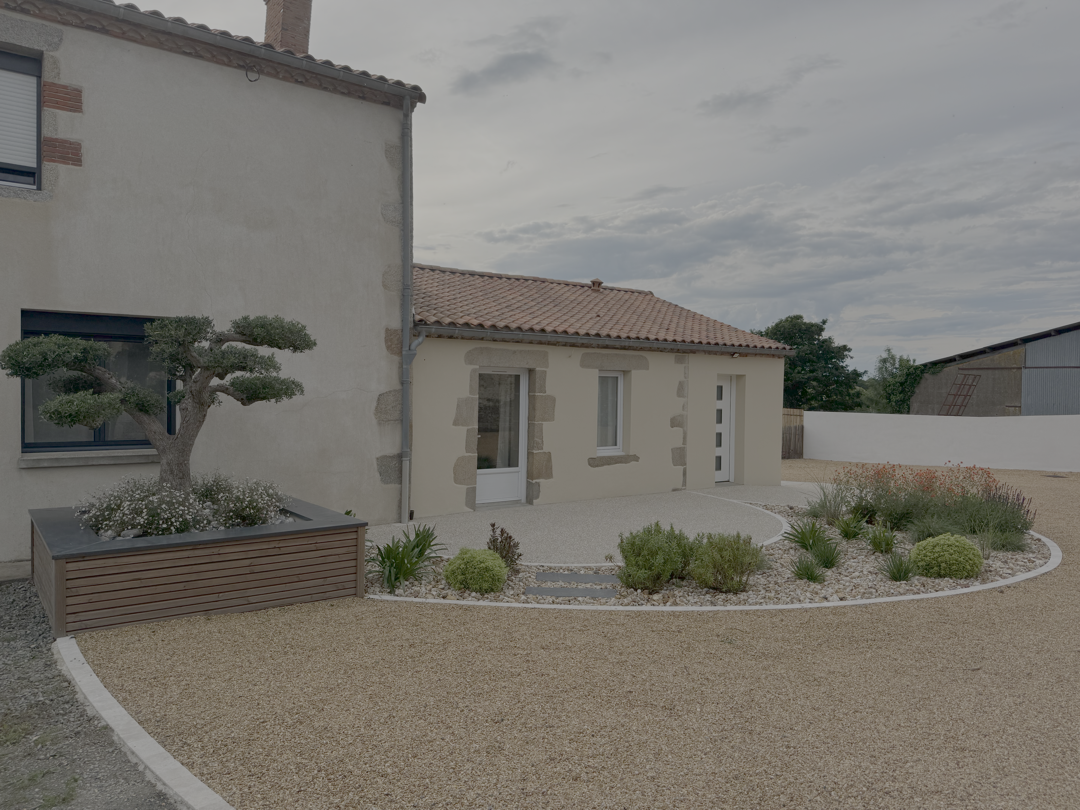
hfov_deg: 71.6
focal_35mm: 24
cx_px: 540
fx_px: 749
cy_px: 405
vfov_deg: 56.8
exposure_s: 1/2105
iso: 80
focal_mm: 6.76
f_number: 1.78
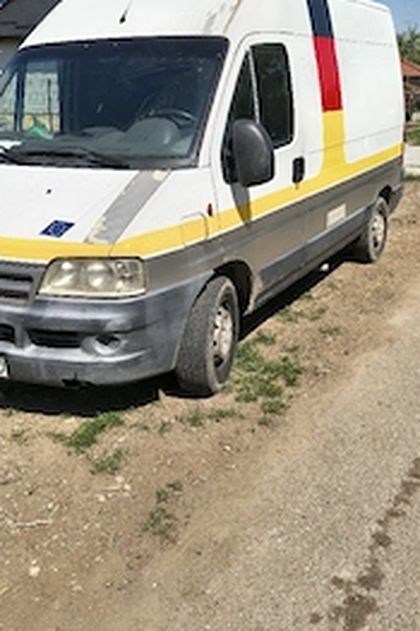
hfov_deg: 34.9
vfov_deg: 50.3
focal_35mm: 38
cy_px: 240
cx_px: 240
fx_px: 666
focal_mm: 5.56
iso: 101
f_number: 1.8
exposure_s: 1/2500
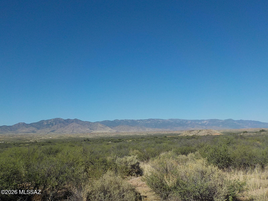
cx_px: 134
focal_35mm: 30
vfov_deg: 46.8
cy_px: 100
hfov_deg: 60.0
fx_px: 232
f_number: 6.6
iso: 125
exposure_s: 1/500
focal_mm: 4.1
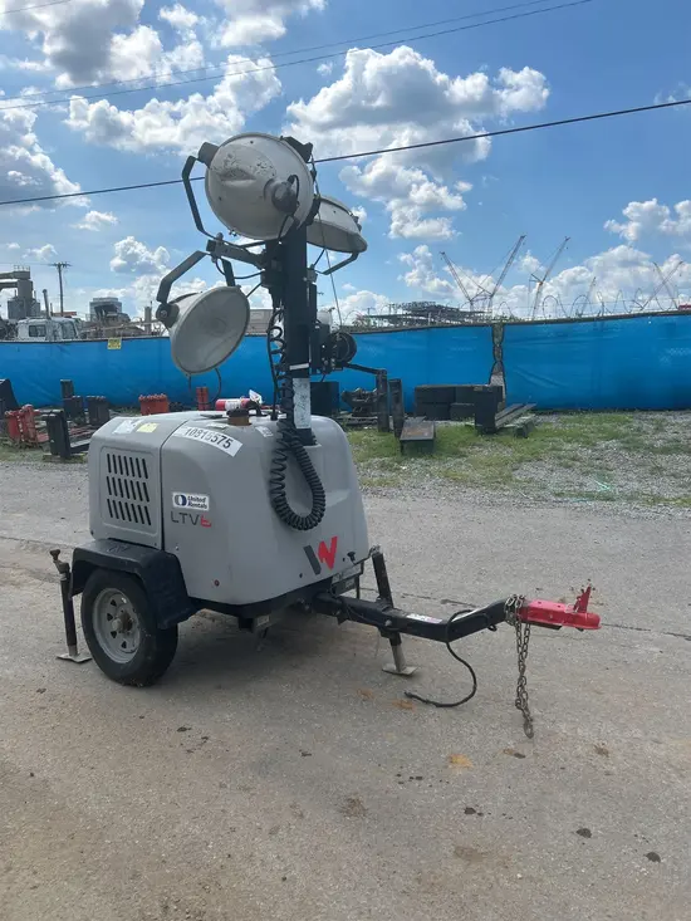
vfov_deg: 67.3
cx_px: 346
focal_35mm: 26
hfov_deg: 53.1
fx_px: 692
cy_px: 460
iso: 50
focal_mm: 5.7
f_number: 1.5
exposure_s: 1/4630
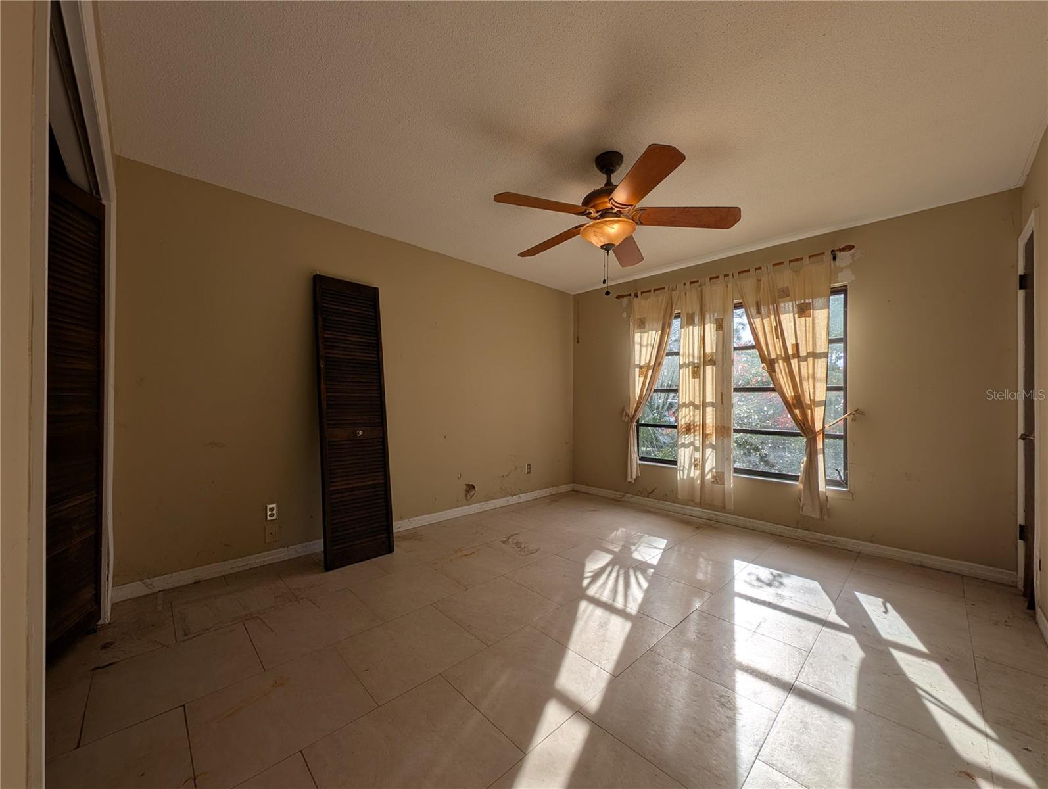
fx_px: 364
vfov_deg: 94.6
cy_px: 394
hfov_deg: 110.5
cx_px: 524
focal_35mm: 12
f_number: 1.95
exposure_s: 1/1190
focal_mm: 2.23
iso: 33
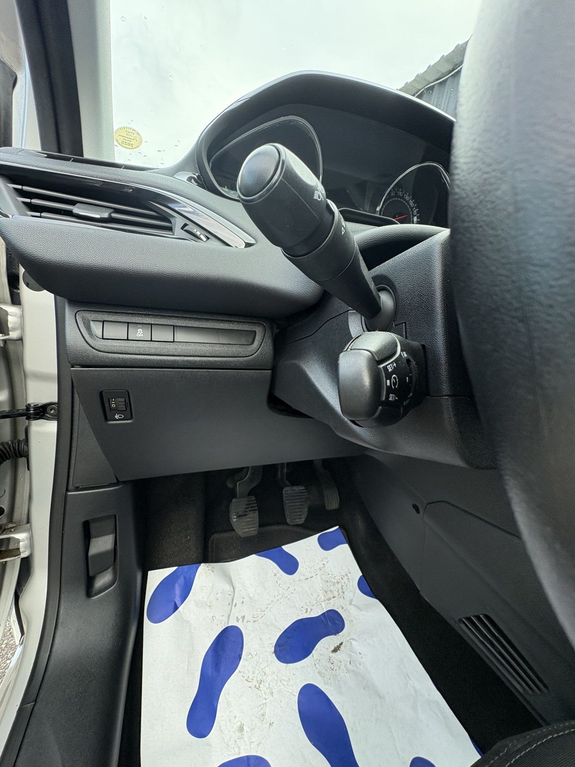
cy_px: 384
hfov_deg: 85.7
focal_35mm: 14
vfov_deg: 102.1
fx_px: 310
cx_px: 288
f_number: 2.2
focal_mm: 2.22
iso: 125
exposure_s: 1/104
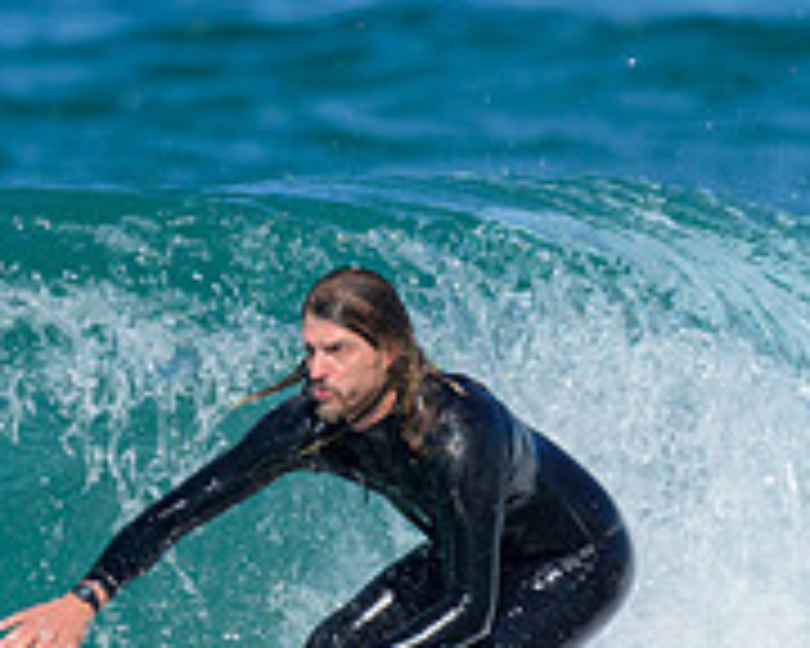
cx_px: 154
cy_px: 708
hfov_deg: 0.6
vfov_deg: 0.5
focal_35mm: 3328
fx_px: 79782
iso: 200
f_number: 6.3
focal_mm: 800
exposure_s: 1/2000
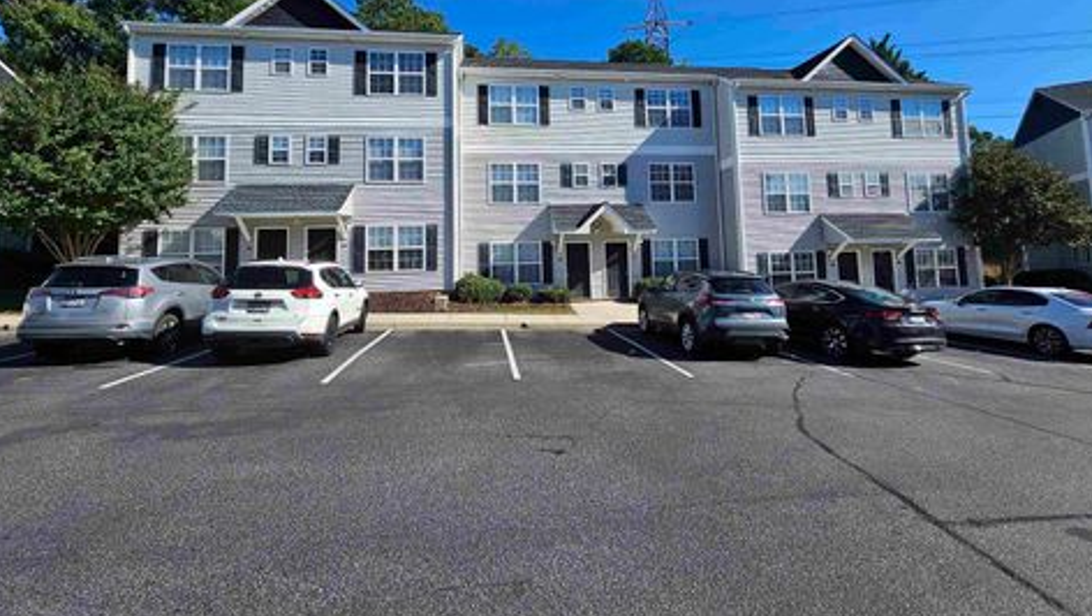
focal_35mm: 15
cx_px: 555
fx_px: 435
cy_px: 205
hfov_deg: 103.0
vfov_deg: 68.6
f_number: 2.2
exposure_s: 1/2060
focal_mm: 2.2
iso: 50
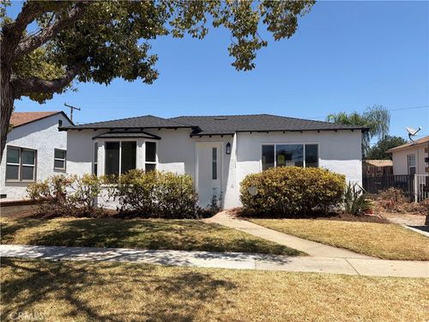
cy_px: 161
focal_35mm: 26
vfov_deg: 53.1
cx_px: 214
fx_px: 322
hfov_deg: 67.3
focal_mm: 5.96
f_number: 1.6
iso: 64
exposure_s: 1/4950
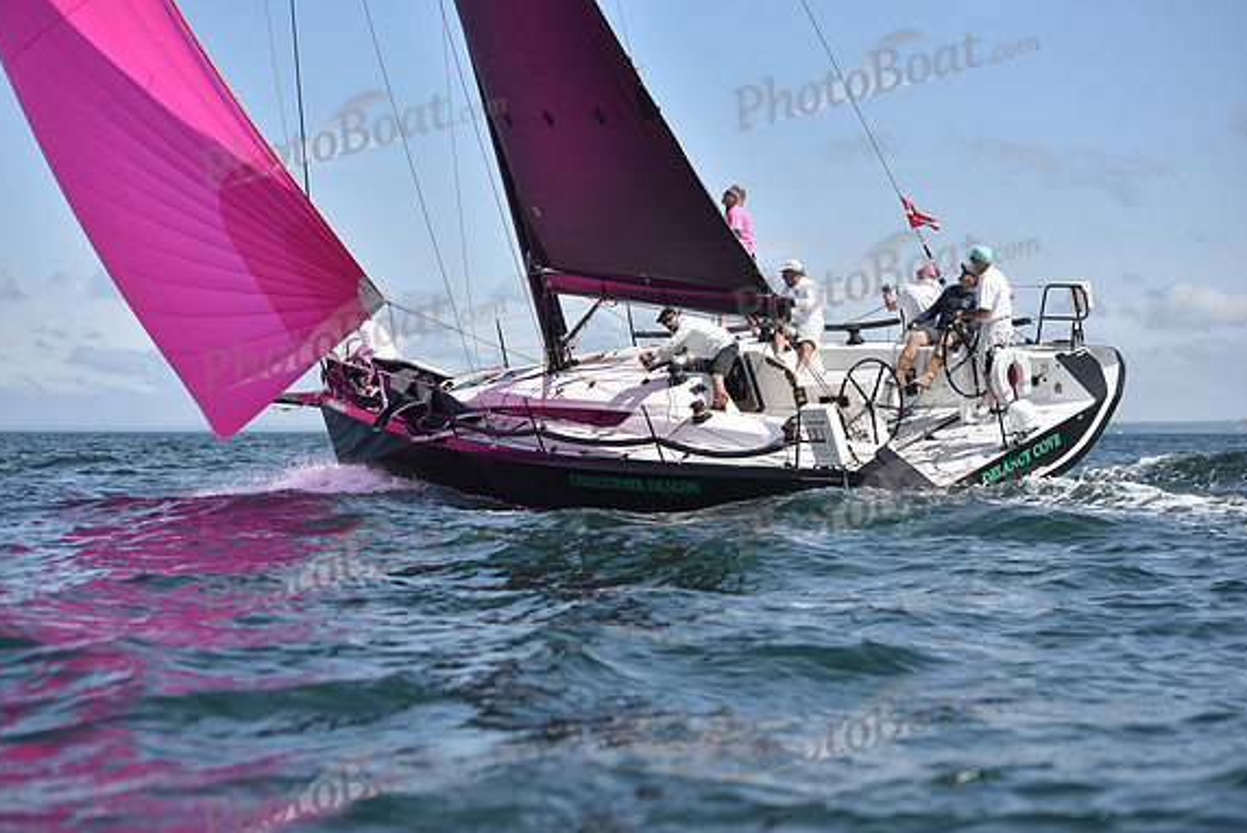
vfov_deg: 19.2
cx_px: 621
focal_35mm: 71
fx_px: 2460
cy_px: 420
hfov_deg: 28.4
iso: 200
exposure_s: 1/3200
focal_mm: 70
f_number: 4
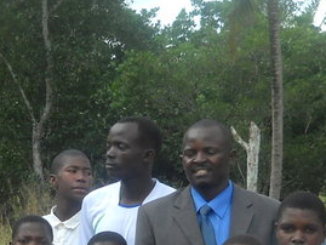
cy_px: 324
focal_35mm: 156
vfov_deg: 9.3
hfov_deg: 12.6
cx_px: 109
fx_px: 1470
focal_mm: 6.72
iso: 64
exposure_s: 1/309
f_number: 3.1
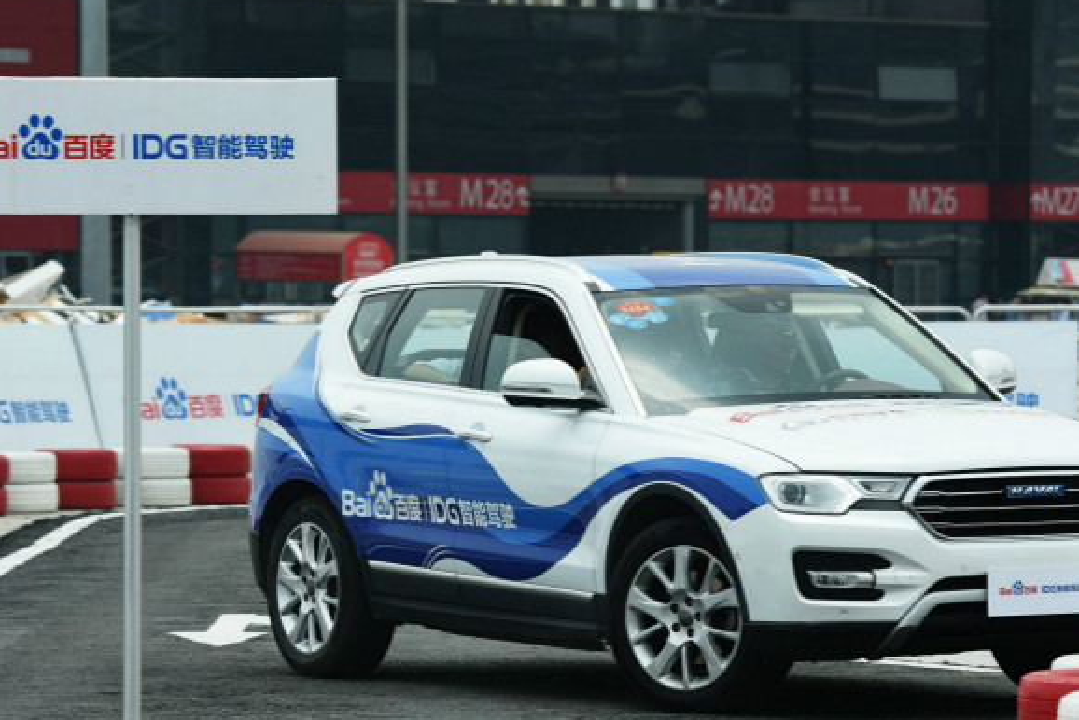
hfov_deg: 10.5
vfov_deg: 7.1
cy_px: 386
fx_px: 5847
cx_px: 567
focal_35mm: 195
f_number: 8
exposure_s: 1/250
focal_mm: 160
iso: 64
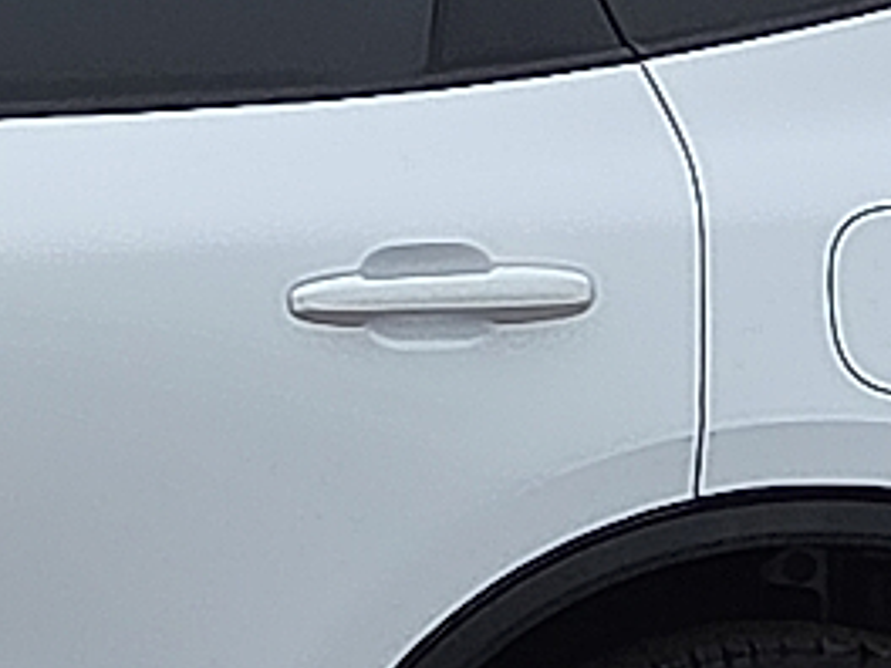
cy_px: 368
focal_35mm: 273
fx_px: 7027
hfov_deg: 7.0
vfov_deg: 5.4
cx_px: -810
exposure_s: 1/1000
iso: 76
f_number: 1.8
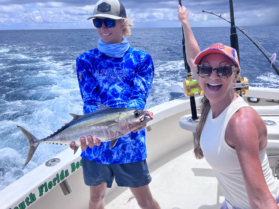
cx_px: 140
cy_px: 104
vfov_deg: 49.7
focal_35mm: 28
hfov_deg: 63.4
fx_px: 226
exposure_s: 1/2114
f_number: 1.8
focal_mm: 3.99
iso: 32
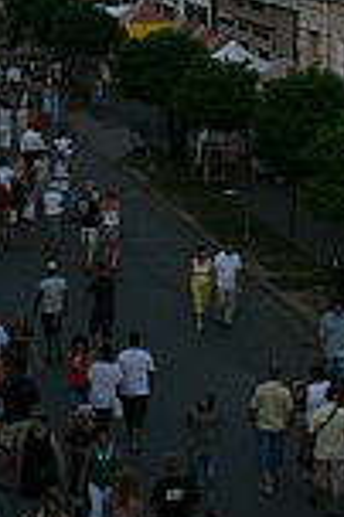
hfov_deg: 12.5
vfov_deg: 18.5
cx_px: -10
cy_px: 24
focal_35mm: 108
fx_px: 1551
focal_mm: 7.4
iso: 100
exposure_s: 1/200
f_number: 4
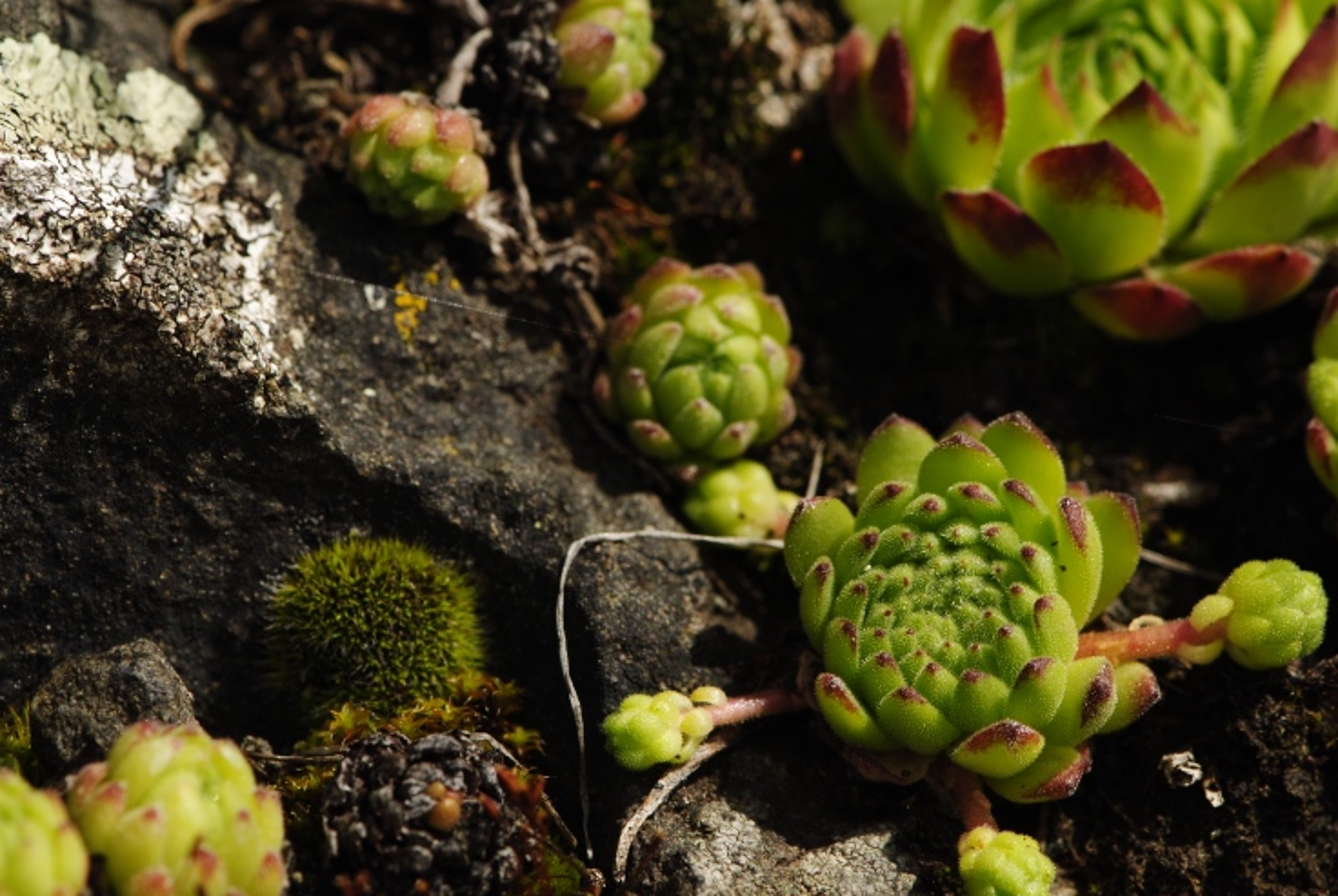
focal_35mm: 139
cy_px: 458
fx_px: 5156
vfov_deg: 9.9
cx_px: 642
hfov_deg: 14.8
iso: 100
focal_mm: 85
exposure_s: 1/250
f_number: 9
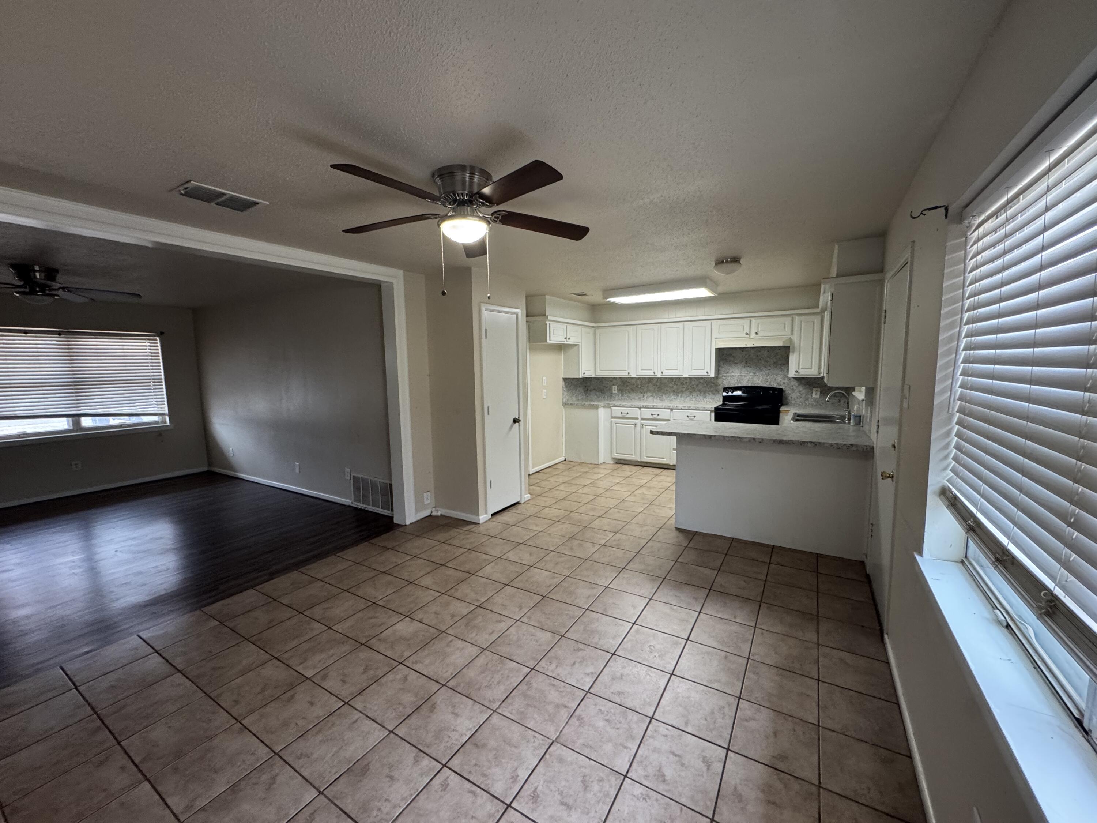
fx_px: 444
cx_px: 548
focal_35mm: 14
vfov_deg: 85.7
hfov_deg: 102.1
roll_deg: +0.3
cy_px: 412
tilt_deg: -7.4
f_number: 2.2
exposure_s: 1/60
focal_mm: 2.22
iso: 250
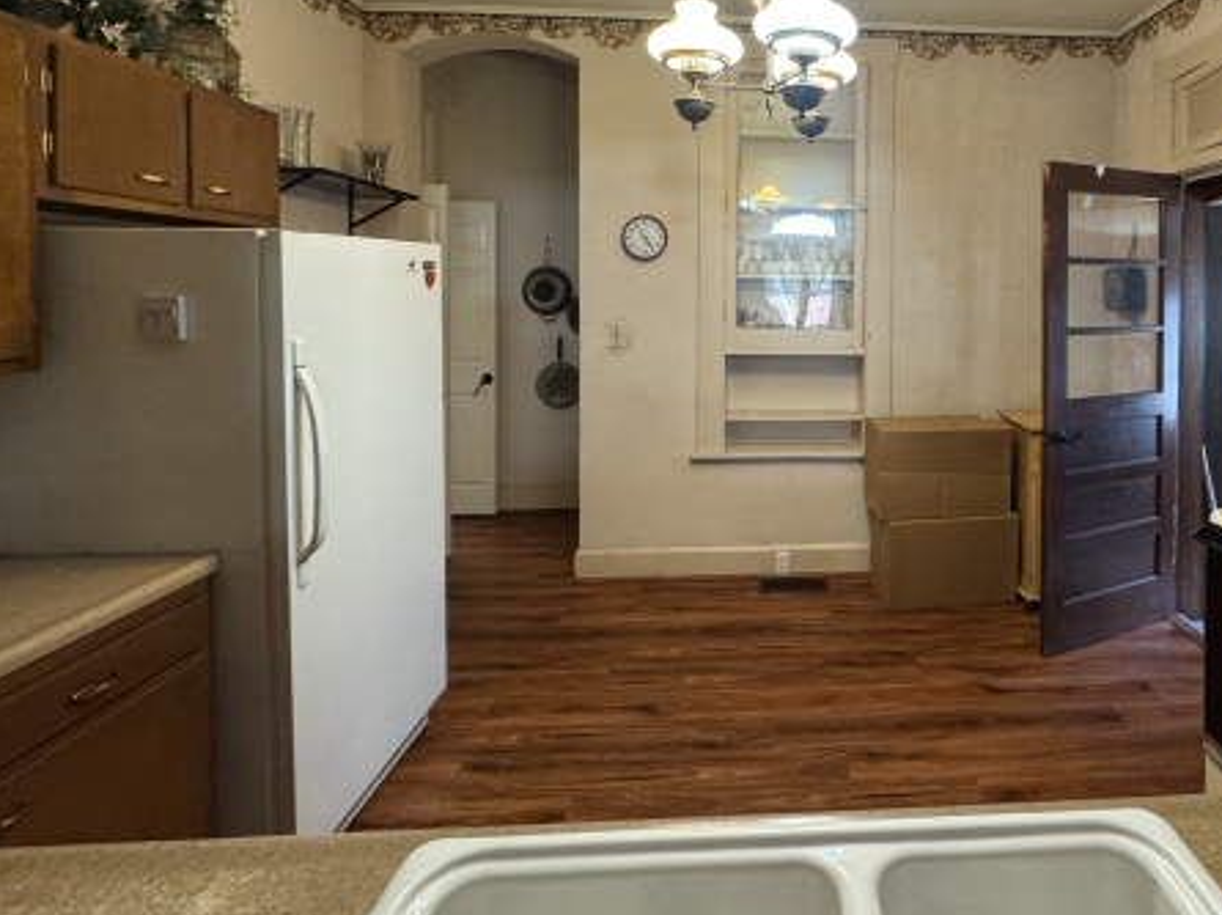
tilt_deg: -1.4
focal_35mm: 21
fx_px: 741
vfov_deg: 61.8
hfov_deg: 76.5
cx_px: 817
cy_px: 305
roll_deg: -1.1
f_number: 2.2
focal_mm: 2.22
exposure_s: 1/60
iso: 500
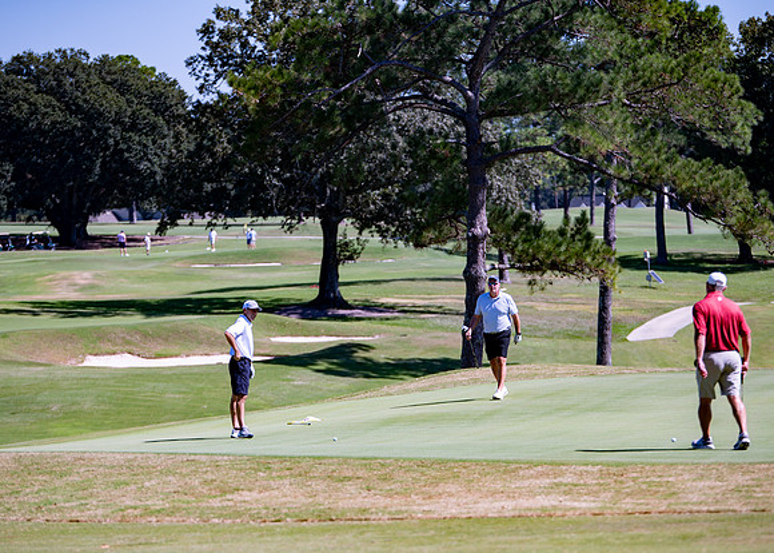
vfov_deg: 9.1
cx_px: 362
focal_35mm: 158
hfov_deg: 12.7
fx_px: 3483
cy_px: 305
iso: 100
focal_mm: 130
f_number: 2.8
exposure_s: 1/1600
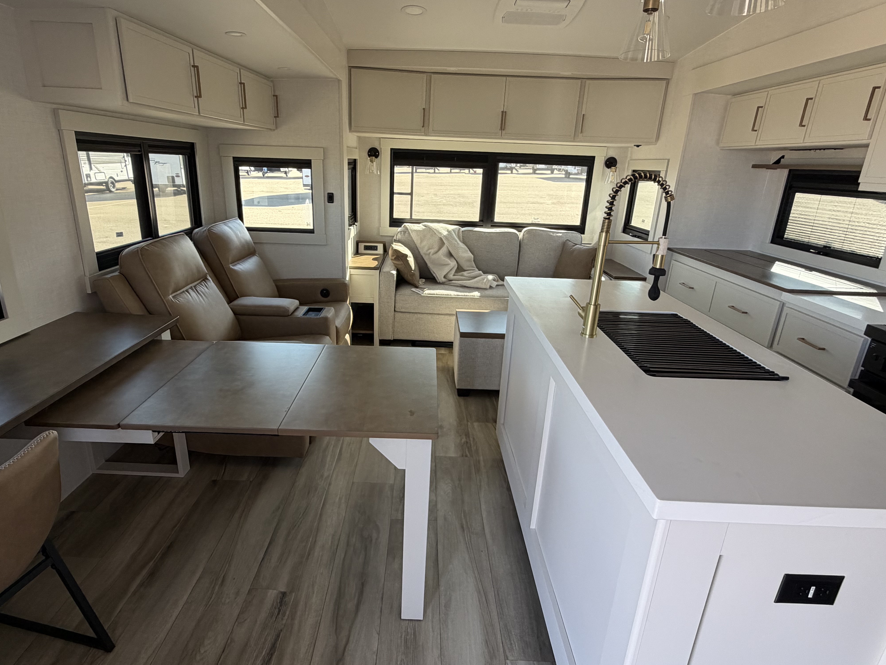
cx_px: 424
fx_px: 512
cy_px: 342
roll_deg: -1.2
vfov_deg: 66.0
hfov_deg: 81.7
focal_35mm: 20
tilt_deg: -19.9
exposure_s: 1/121
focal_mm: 2.22
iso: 160
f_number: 2.2
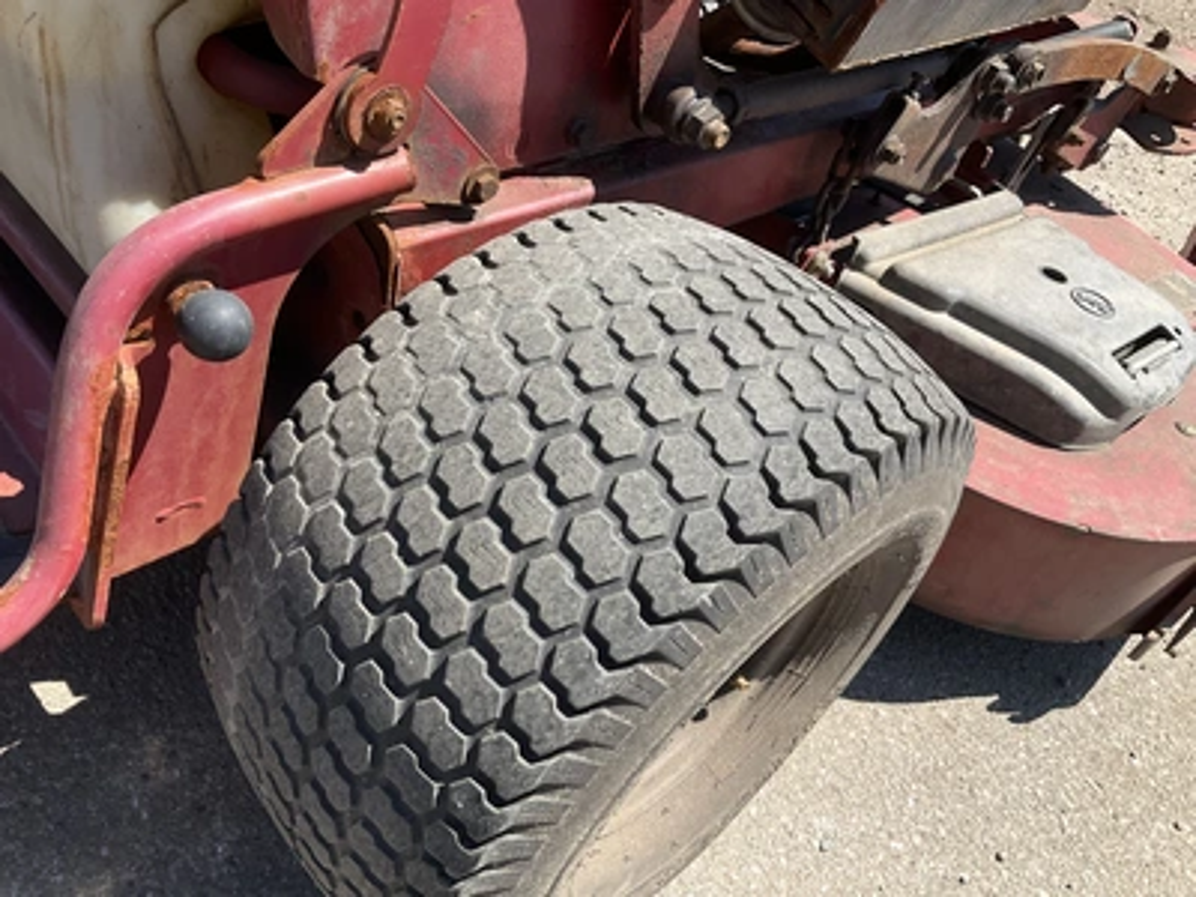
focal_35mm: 29
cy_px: 448
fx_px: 1002
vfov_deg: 48.2
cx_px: 598
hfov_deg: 61.7
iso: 25
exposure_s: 1/855
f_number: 1.8
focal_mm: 3
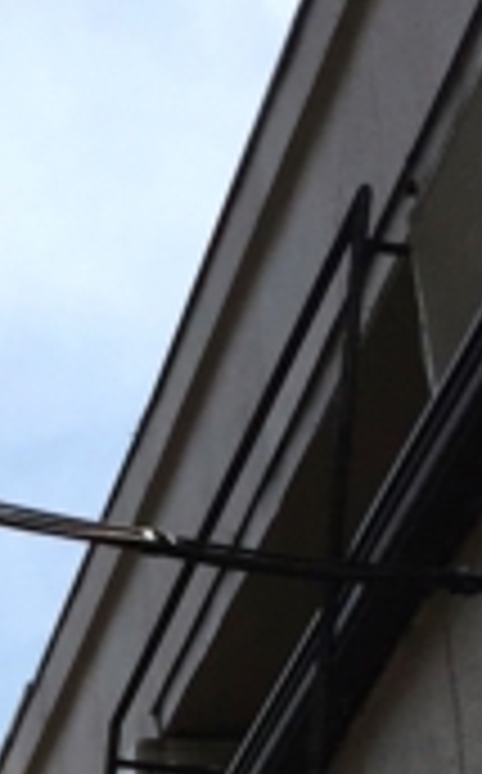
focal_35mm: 143
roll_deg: -0.2
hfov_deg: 8.5
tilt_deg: +17.8
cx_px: -568
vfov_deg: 13.3
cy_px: 1372
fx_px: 3016
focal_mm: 4.15
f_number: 2.2
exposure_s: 1/3968
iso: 32
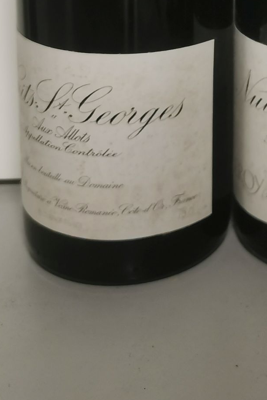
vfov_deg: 22.1
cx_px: 355
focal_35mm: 85
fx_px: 946
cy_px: -81
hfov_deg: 15.3
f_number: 1.8
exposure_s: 1/50
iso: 160
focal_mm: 5.58
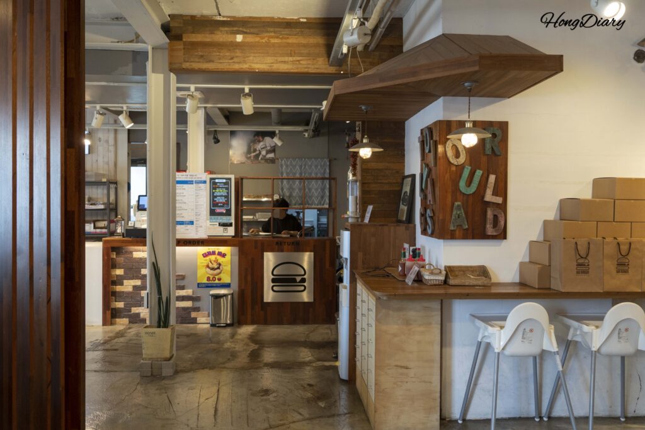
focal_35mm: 31
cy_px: 215
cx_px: 322
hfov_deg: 60.3
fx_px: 555
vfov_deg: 42.3
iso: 1600
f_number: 4.5
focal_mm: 31
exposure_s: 1/160
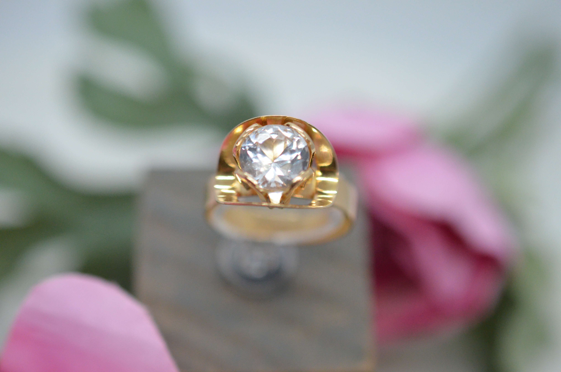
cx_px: 280
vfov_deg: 22.5
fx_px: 933
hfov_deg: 33.5
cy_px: 186
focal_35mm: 60
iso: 2500
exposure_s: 1/2500
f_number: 4
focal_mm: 40
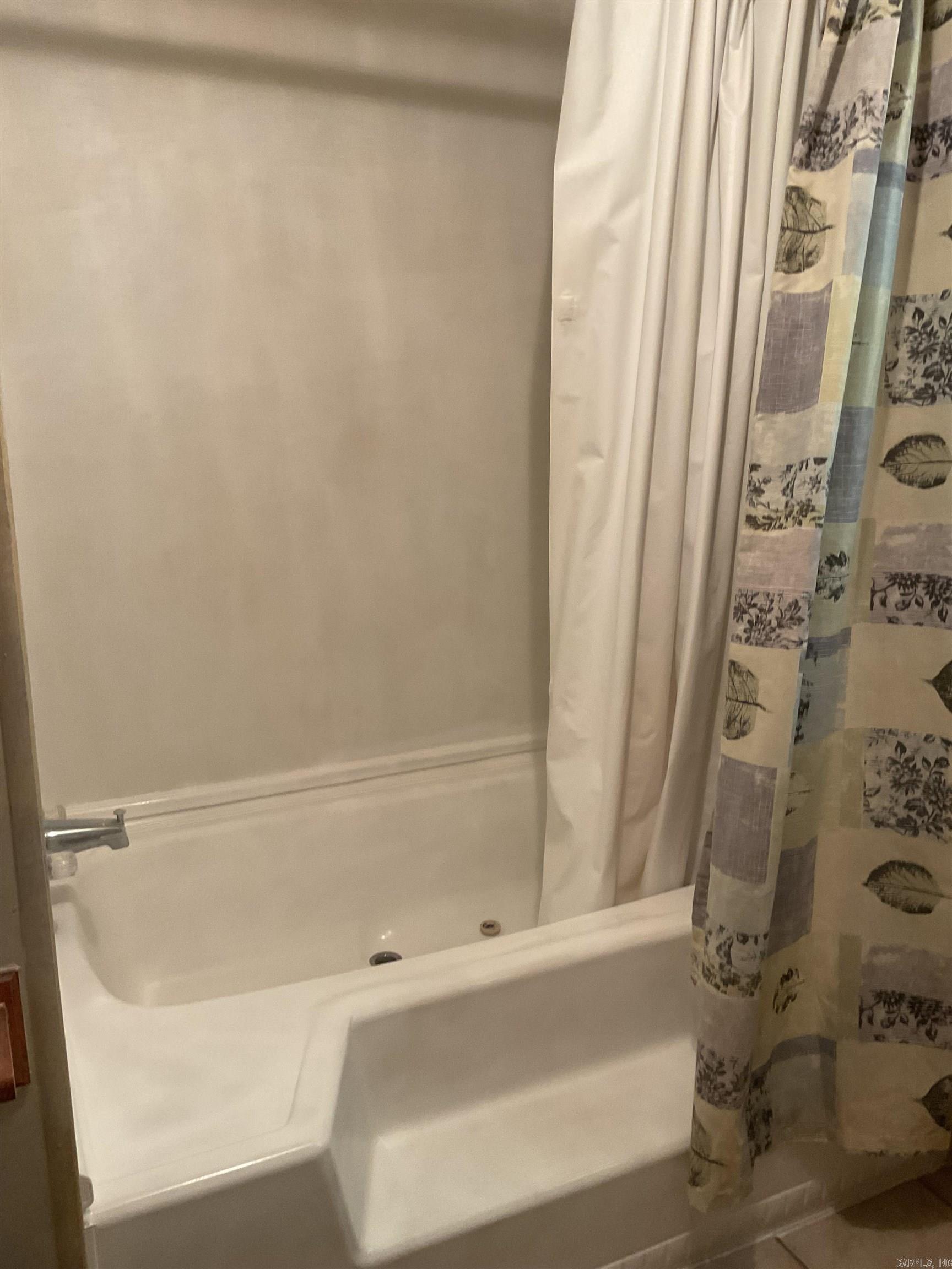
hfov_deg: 48.2
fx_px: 1063
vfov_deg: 61.7
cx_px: 476
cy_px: 634
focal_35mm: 29
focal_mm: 3
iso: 100
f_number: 1.8
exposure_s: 1/60
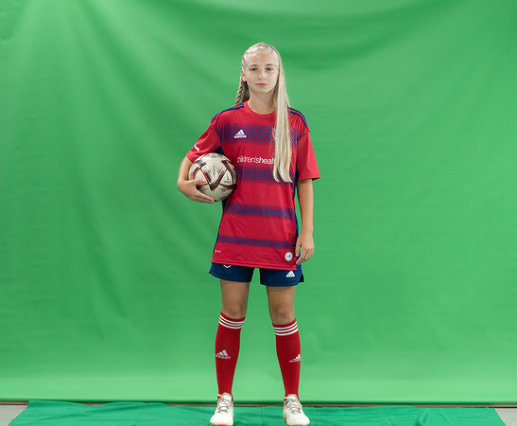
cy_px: 209
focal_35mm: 83
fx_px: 1281
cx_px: 263
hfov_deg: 22.8
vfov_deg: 18.9
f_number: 2.8
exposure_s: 1/250
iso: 1000
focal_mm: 70
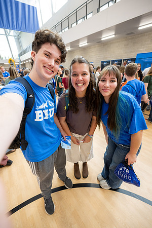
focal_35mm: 14
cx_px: 76
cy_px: 114
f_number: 4
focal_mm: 14
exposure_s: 1/100
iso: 1000
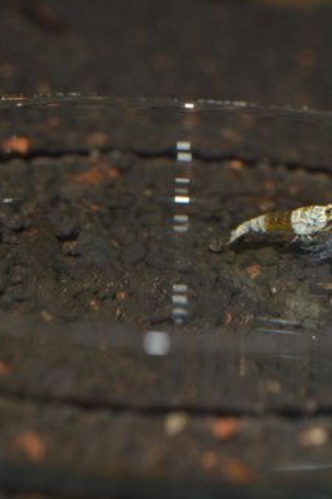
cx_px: 252
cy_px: 250
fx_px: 1729
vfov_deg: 16.4
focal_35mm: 125
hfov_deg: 10.9
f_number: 8
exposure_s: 1/60
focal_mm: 55
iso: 100
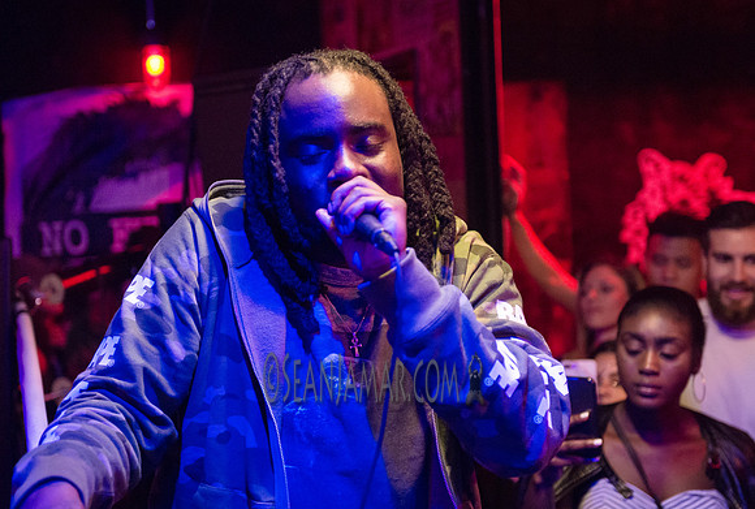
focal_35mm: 66
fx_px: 1386
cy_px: 270
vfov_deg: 20.8
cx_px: 369
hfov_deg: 30.5
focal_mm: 56
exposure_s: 1/320
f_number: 2.8
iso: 5000
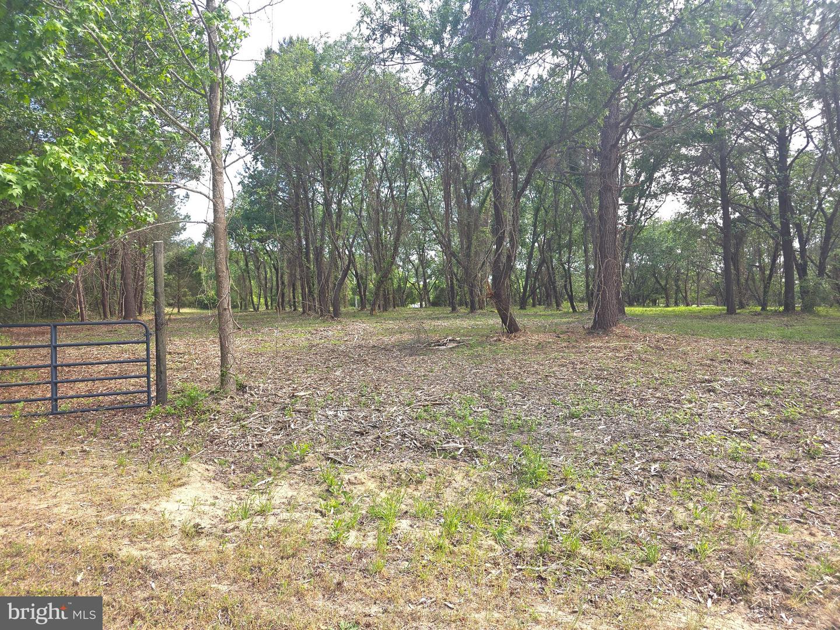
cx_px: 420
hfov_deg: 73.9
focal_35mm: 23
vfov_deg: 58.9
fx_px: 558
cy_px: 315
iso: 12
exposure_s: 1/60
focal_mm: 6.3
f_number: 1.7
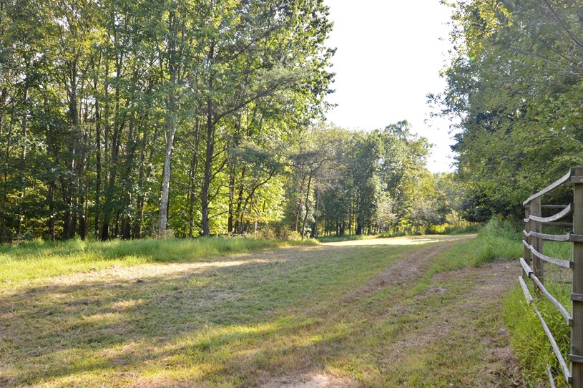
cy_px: 212
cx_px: 292
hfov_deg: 73.8
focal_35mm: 24
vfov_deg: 53.0
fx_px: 388
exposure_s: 1/125
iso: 125
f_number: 5.6
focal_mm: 12
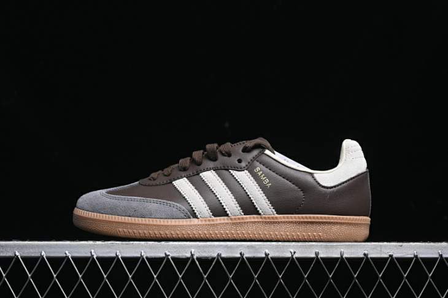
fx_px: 933
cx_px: 224
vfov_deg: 18.2
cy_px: 149
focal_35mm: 75
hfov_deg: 27.0
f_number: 6.3
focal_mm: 50
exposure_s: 1/60
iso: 160
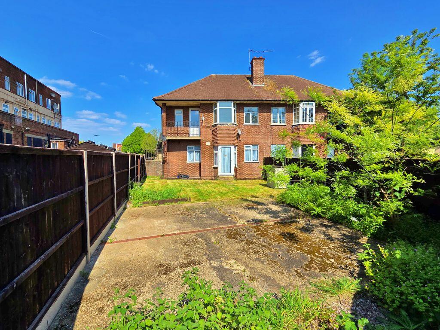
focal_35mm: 13
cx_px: 220
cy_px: 165
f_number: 2.2
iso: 50
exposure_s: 1/1785
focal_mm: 2.2
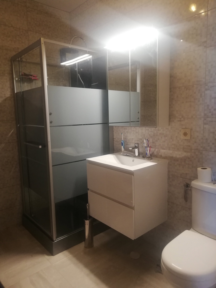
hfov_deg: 53.1
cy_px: 144
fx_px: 216
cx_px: 108
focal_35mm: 26
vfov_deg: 67.3
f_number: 4
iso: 250
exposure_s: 1/33.3
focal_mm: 3.81
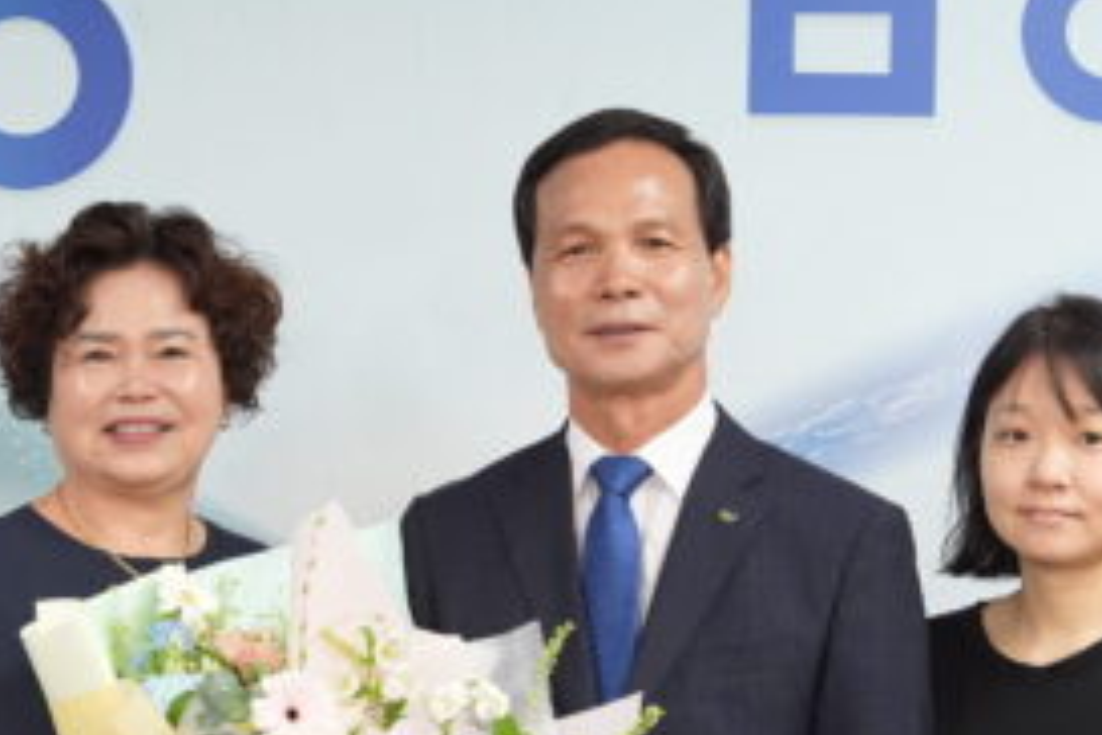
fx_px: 3765
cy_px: 755
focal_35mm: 123
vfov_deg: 11.0
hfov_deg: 16.6
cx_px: 392
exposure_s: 1/320
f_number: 4
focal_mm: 56
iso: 4000
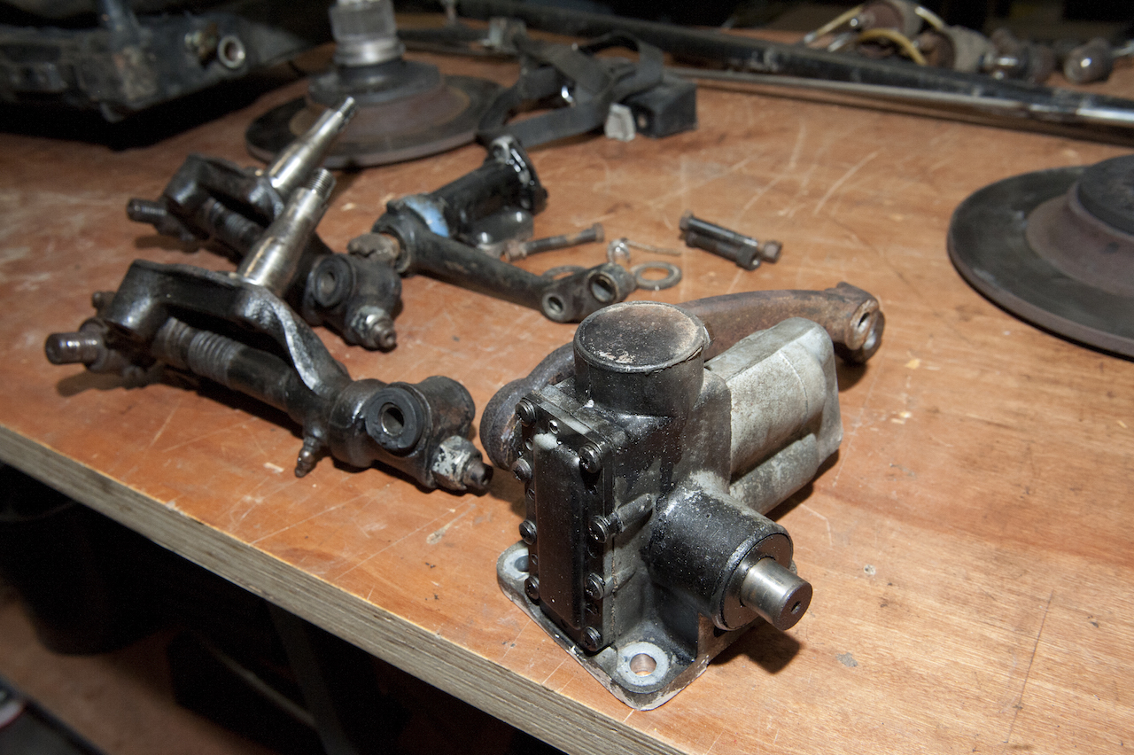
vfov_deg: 42.3
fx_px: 976
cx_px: 567
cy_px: 378
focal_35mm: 31
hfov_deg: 60.3
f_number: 9
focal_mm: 31
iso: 3200
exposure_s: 1/160
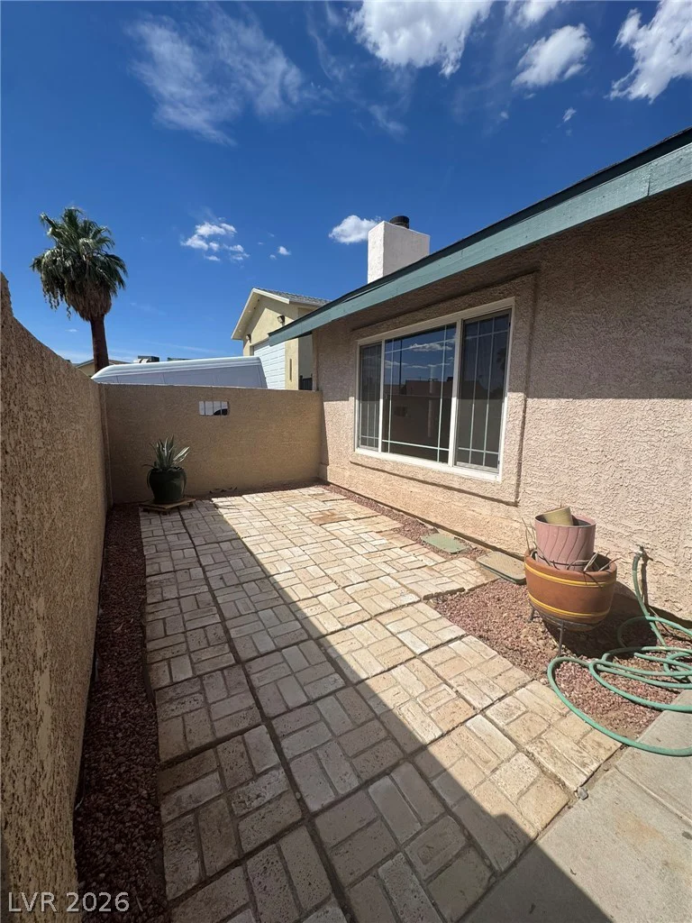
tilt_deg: -7.6
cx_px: 346
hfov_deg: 85.7
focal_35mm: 14
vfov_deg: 102.1
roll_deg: -0.8
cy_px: 462
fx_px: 373
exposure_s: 1/3717
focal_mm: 2.22
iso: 40
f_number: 2.2
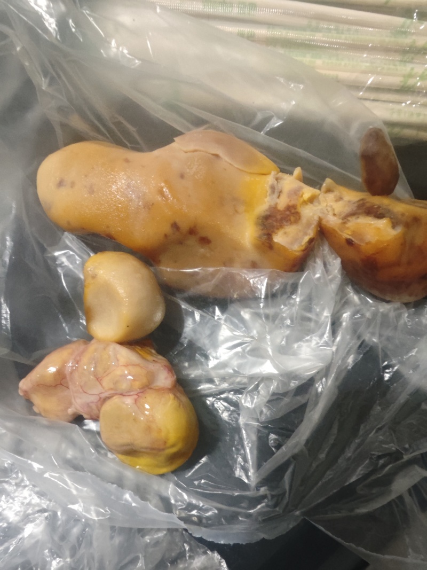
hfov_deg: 58.9
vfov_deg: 73.9
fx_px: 378
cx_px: 214
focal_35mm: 23
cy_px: 285
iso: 1000
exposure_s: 1/16.7
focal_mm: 2.03
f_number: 1.8
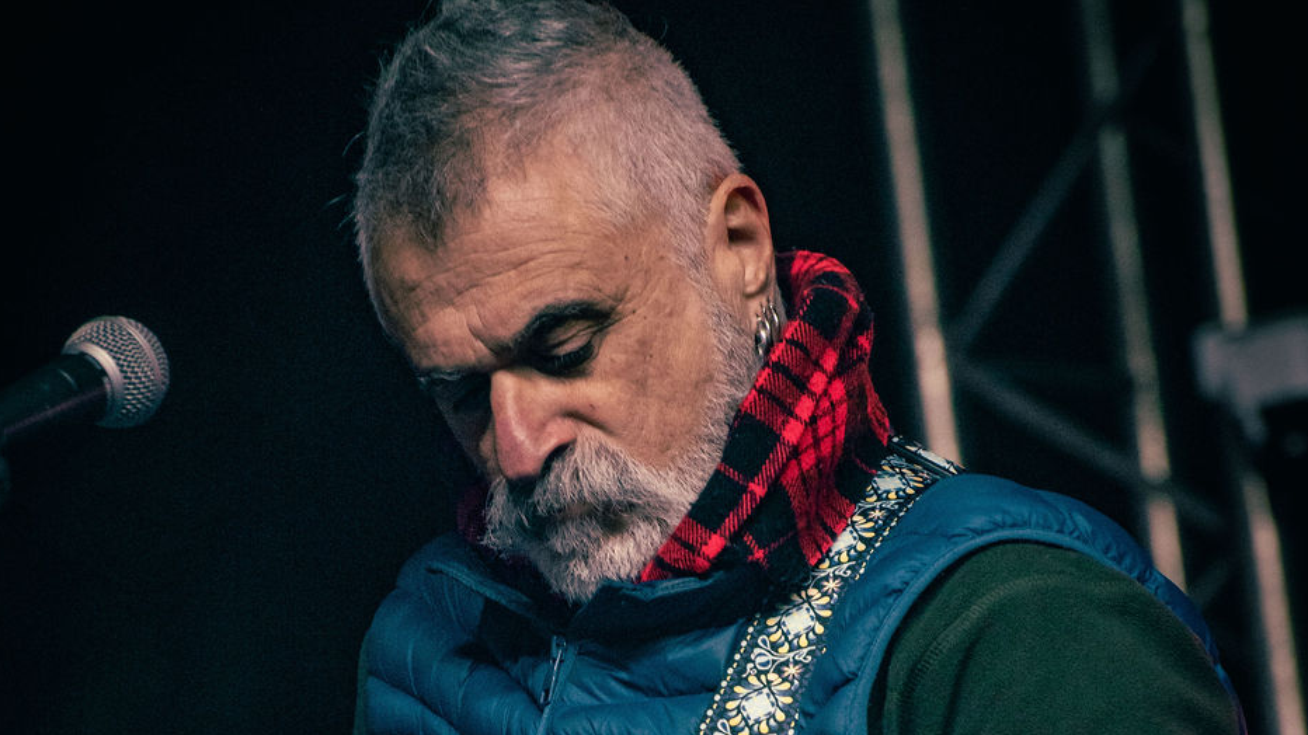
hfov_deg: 6.3
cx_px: 610
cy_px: 884
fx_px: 11964
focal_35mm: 345
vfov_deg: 3.5
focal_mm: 200
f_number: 5.3
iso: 2000
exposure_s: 1/200
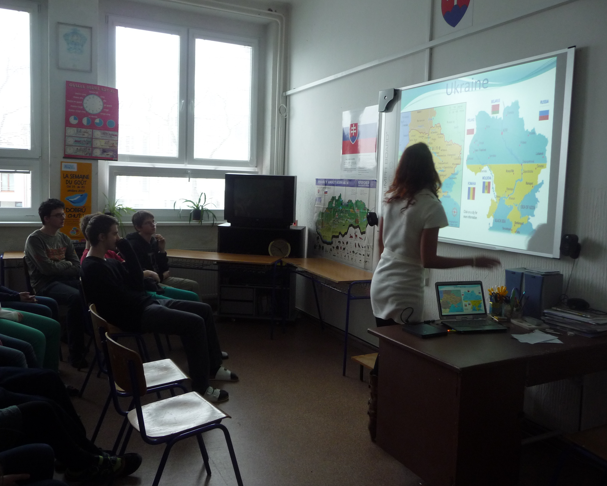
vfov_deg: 48.5
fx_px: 539
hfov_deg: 58.8
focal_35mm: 30
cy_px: 240
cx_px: 301
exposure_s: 1/30
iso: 160
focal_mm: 4.7
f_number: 3.3
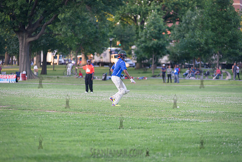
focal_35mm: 155
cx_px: 121
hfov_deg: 13.2
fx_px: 1042
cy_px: 81
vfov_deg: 8.9
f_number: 2.8
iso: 1600
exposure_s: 1/1250
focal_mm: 155
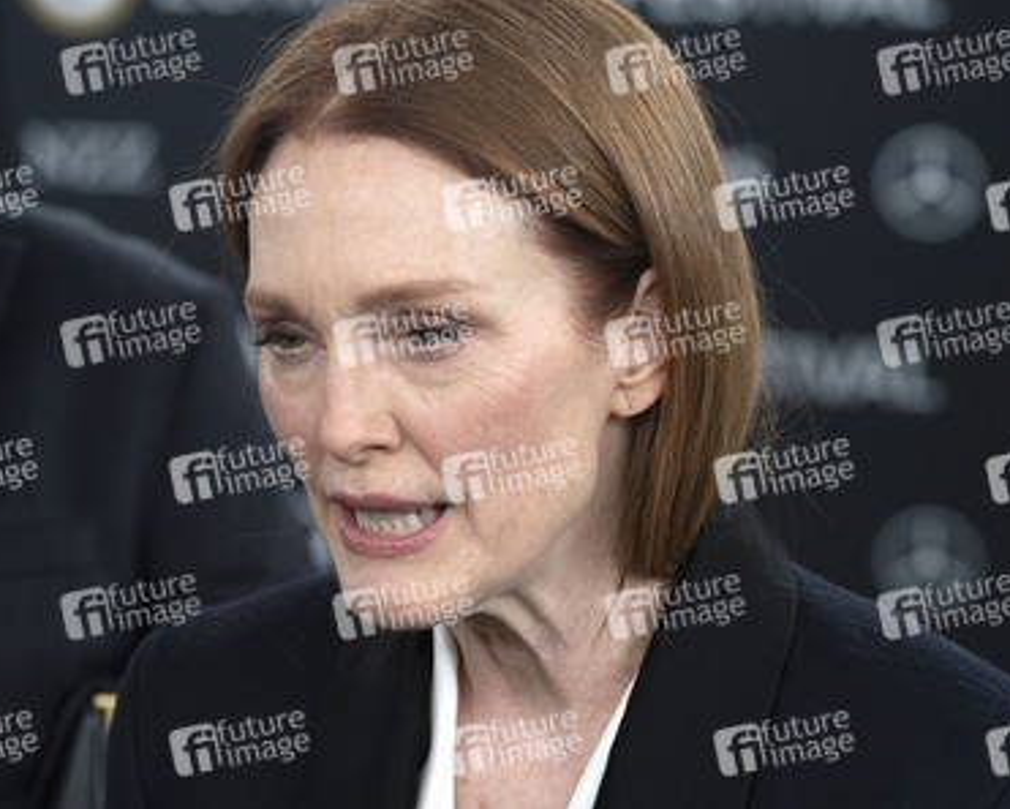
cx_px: 440
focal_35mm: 171
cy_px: 403
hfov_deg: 11.3
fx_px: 5113
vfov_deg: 9.0
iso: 2000
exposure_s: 1/500
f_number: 6.3
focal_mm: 150
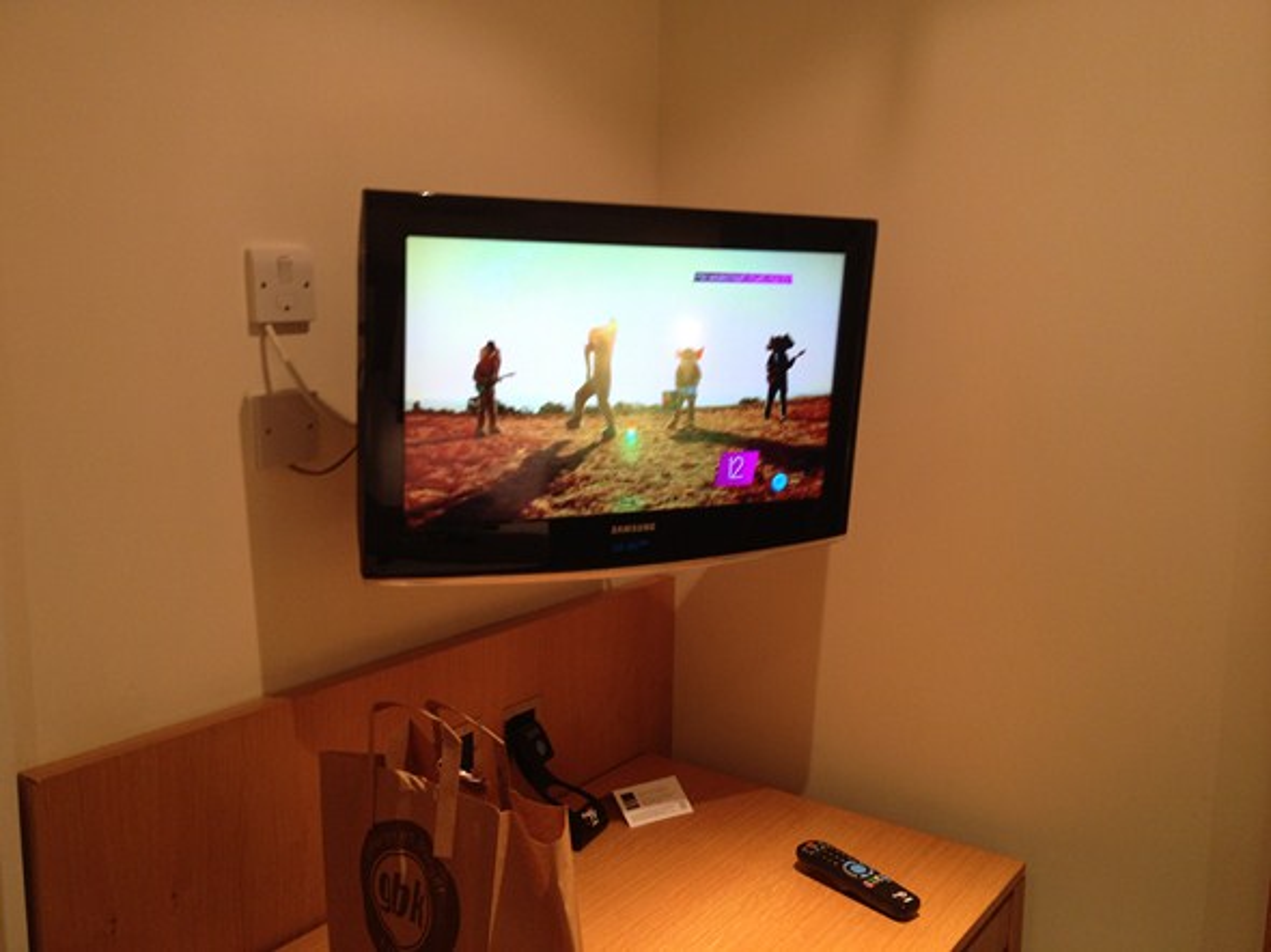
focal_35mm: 35
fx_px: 1285
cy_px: 476
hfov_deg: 52.6
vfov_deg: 40.7
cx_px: 636
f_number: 2.4
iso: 100
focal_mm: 4.28
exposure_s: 1/20
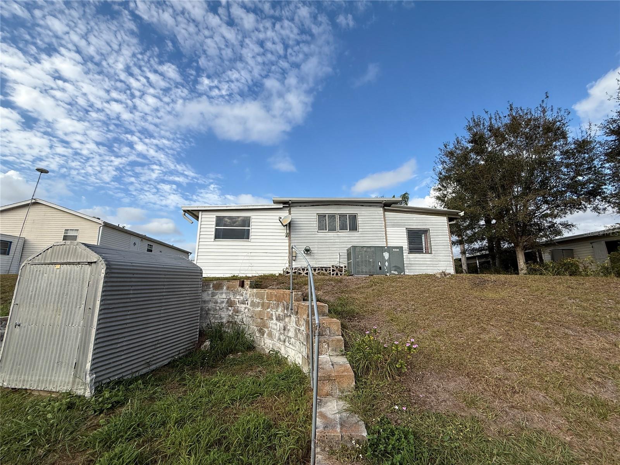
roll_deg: -0.2
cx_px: 310
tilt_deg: +13.5
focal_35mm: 14
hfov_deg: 102.1
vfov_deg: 85.7
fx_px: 251
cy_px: 232
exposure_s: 1/1497
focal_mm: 2.22
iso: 50
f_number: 2.2
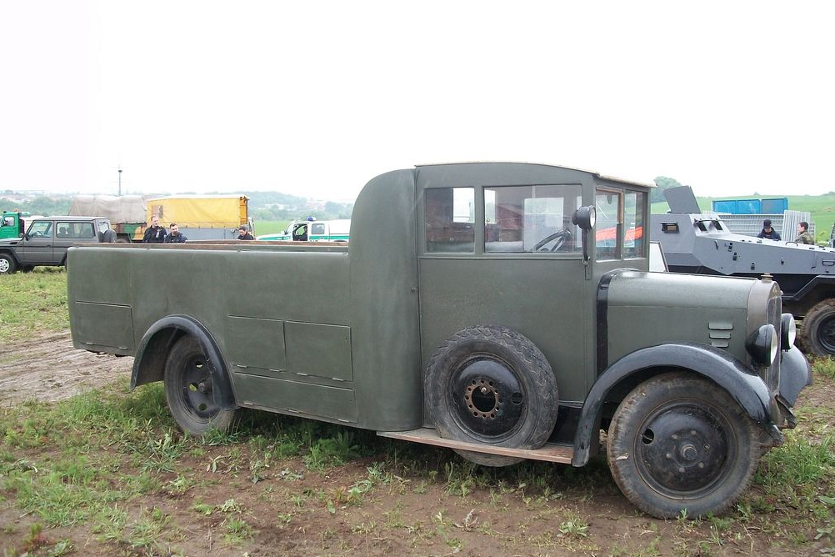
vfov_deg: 38.9
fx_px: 789
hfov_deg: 55.8
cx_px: 423
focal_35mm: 34
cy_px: 273
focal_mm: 5.7
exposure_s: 1/200
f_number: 2.9
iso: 80
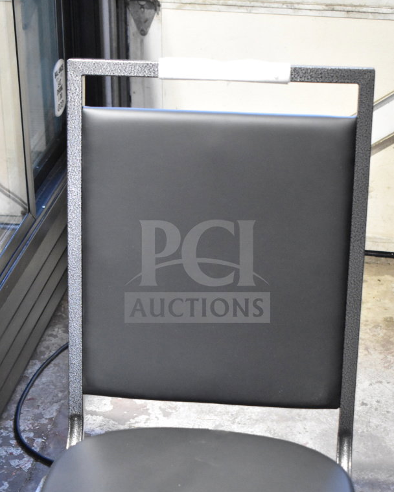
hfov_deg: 19.7
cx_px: 197
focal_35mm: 78
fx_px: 1137
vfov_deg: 24.4
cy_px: 272
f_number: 5.3
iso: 6400
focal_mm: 46
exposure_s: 1/80
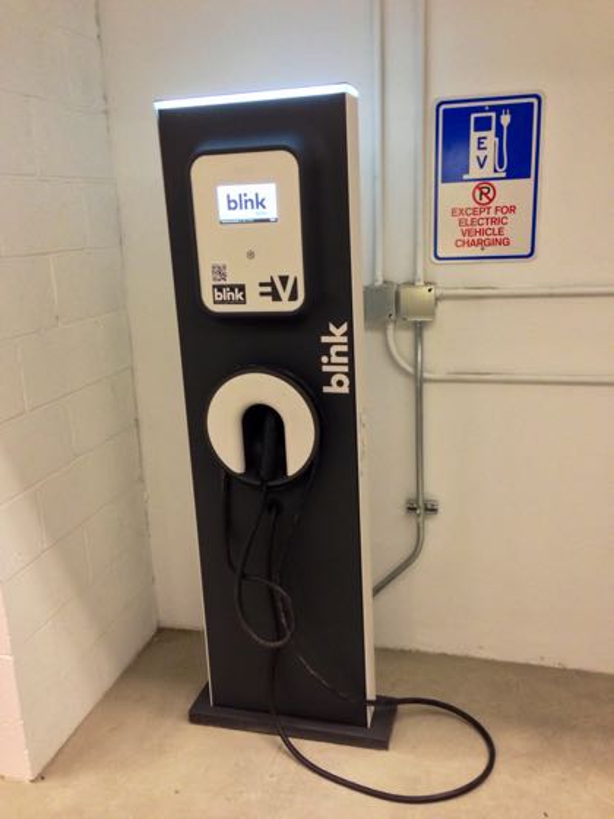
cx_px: 307
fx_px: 780
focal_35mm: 33
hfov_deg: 42.9
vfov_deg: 55.4
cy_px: 410
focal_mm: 4.13
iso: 250
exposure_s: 1/20
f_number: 2.4
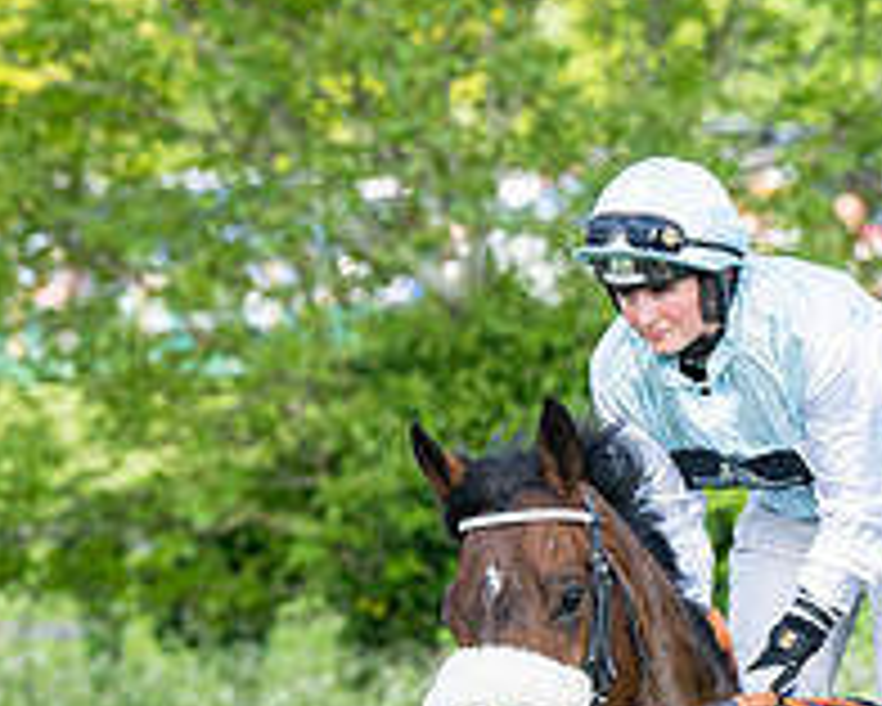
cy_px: 728
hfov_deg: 3.3
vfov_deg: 2.6
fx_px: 15539
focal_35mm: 595
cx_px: 684
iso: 400
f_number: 4
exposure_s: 1/1250
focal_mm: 145
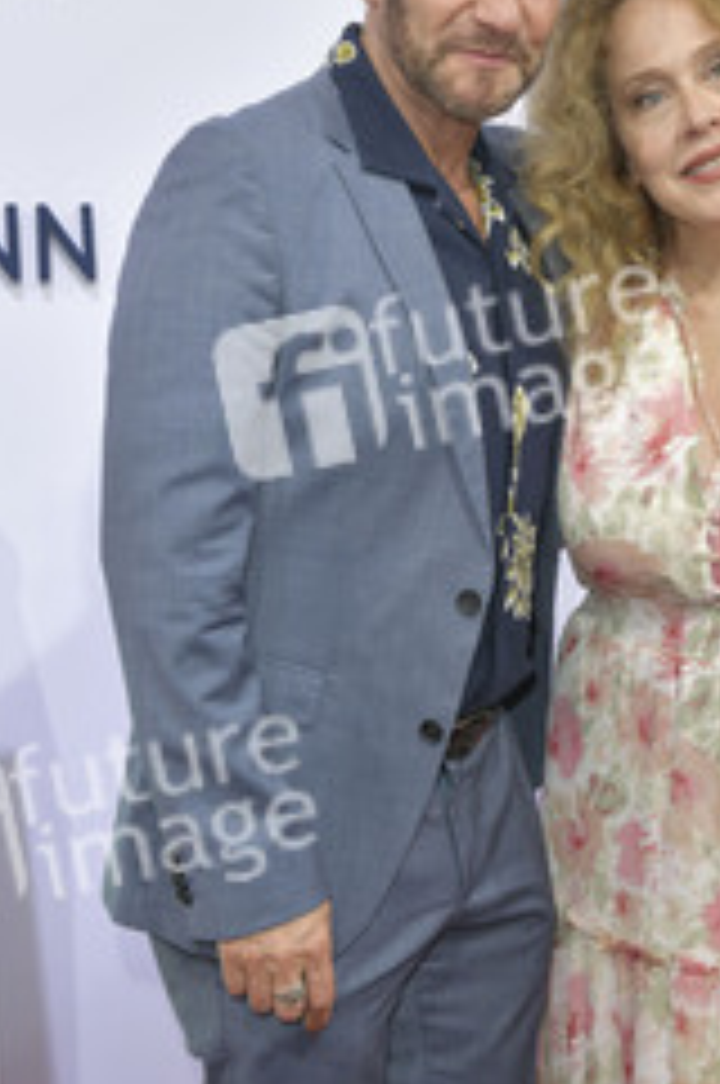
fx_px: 2196
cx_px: 576
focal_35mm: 73
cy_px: 598
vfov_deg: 27.7
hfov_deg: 18.4
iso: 320
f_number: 7.1
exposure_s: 1/160
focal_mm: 44
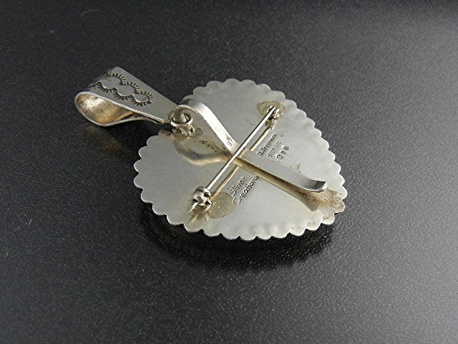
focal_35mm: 45
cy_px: 172
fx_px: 595
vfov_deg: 32.2
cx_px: 229
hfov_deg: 42.1
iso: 304
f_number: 3.8
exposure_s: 1/30
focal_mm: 8.1
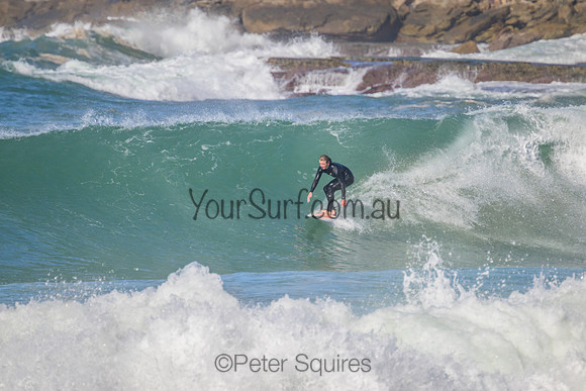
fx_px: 13025
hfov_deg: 2.6
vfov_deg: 1.7
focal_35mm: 800
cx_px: 293
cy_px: 196
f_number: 11
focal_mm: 800
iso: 900
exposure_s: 1/2000
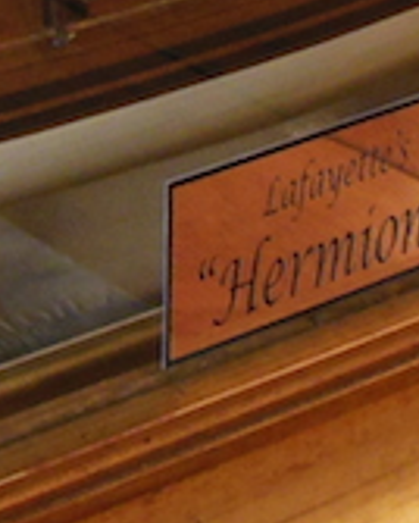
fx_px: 2986
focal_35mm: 193
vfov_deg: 9.4
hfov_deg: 8.0
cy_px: -467
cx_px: -69
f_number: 3.5
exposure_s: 1/25
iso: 400
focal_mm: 6
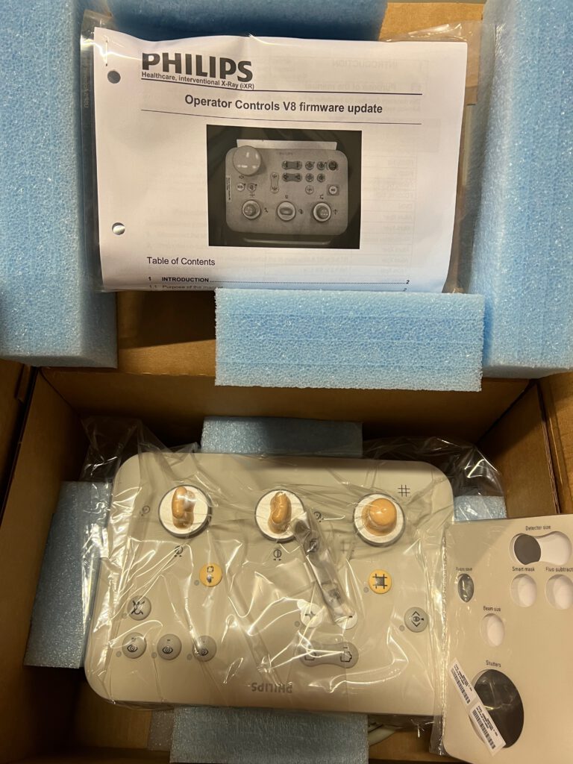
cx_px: 286
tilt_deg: -63.3
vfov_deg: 67.3
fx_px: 574
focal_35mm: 26
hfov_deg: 53.1
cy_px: 382
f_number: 1.5
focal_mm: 5.7
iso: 160
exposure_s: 1/50
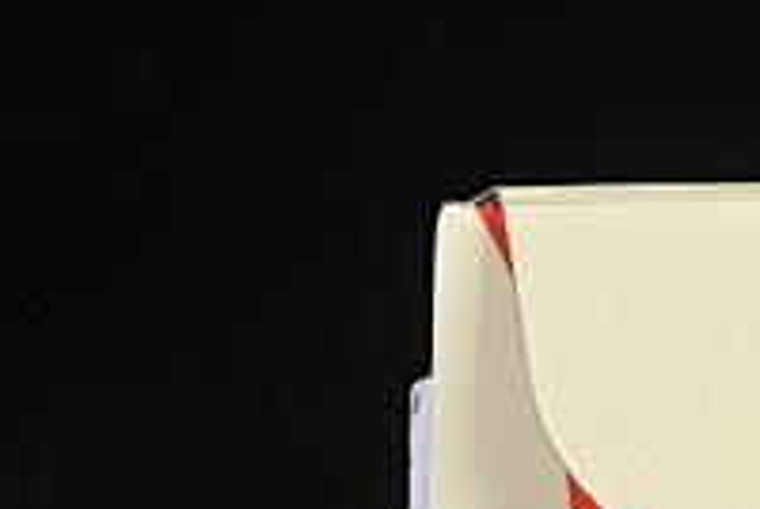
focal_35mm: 404
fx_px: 8541
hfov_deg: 5.0
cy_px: 566
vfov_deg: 3.4
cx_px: 1615
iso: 160
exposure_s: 1/60
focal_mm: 50
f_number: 8
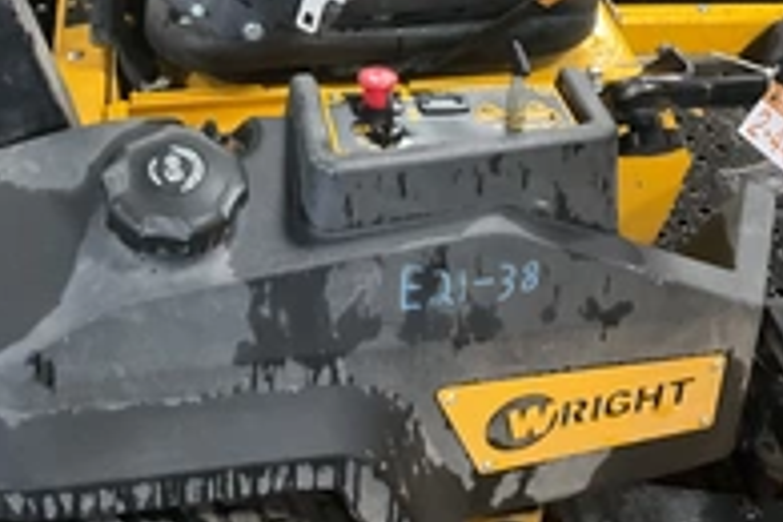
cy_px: -44
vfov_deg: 20.9
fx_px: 1348
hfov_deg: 32.3
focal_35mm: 62
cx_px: 345
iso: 320
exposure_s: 1/40
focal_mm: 3
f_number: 1.8
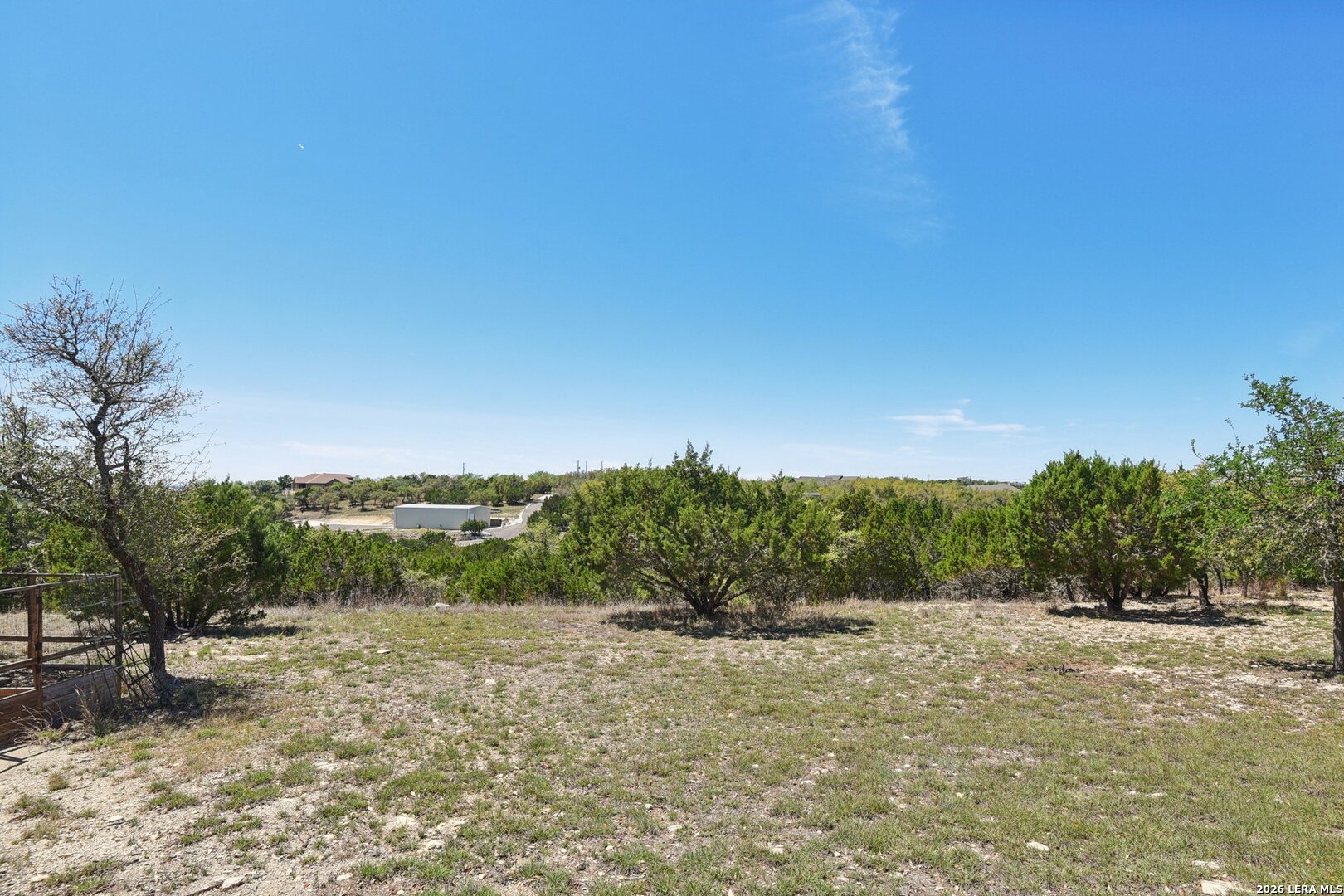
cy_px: 448
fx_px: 597
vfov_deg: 73.7
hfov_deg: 96.7
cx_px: 672
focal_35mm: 16
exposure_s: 1/500
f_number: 8
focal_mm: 16
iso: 400
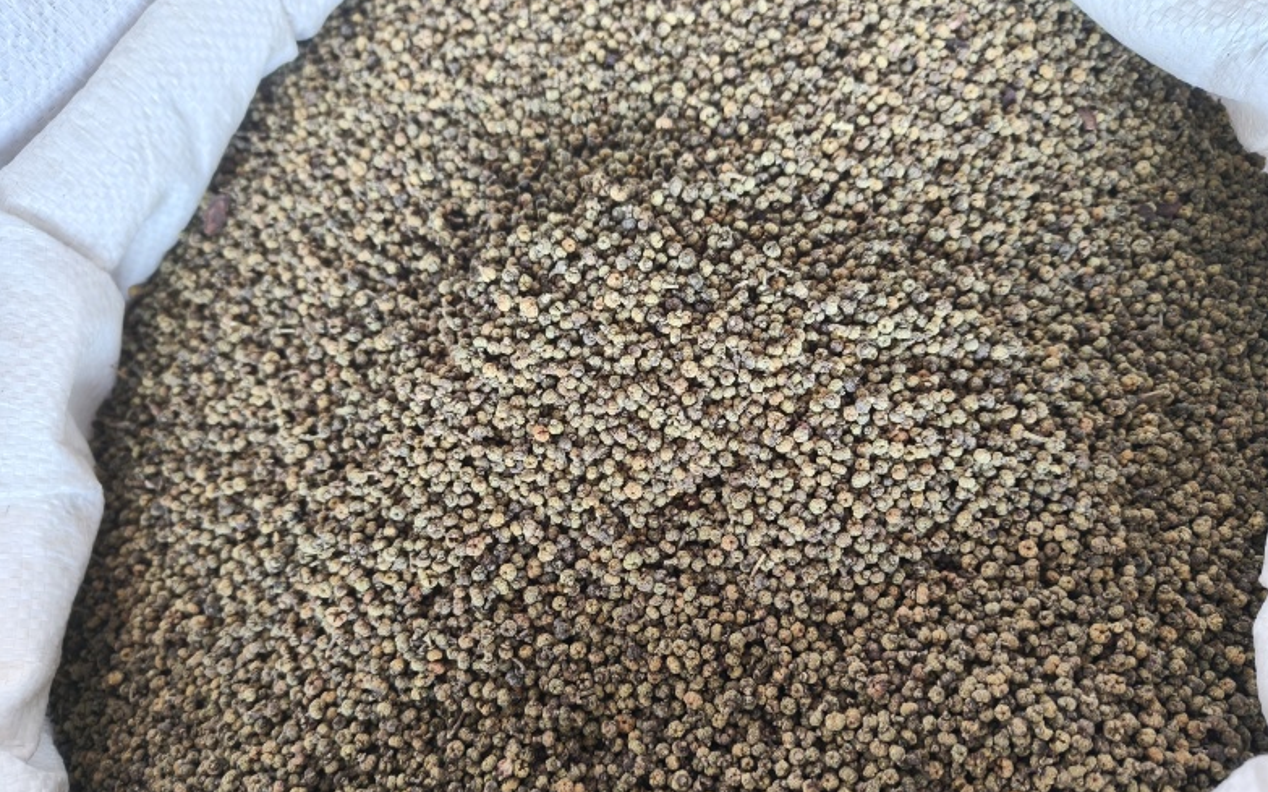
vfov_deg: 47.4
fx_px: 898
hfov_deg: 70.4
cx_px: 645
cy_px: 460
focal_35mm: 26
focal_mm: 5.59
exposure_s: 1/50
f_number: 1.8
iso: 200
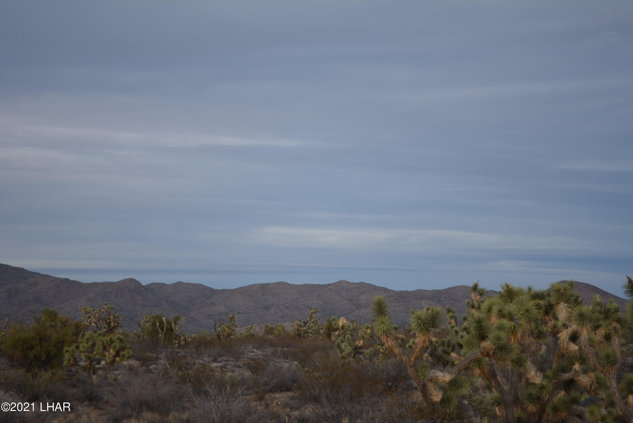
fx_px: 1452
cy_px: 212
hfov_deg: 24.6
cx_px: 316
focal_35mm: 82
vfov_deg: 16.6
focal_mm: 55
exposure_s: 1/125
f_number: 5.6
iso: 200
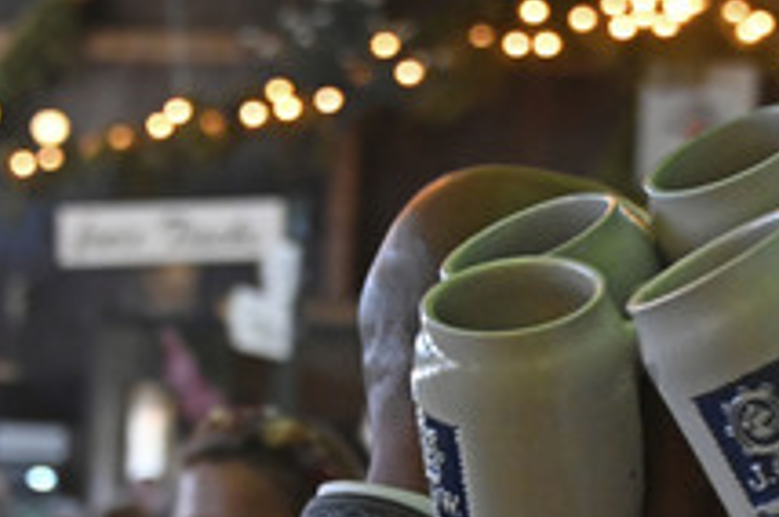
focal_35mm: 177
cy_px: 455
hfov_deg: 11.5
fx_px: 3824
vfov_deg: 7.7
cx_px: 717
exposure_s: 1/200
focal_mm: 56
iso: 4000
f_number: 4.5
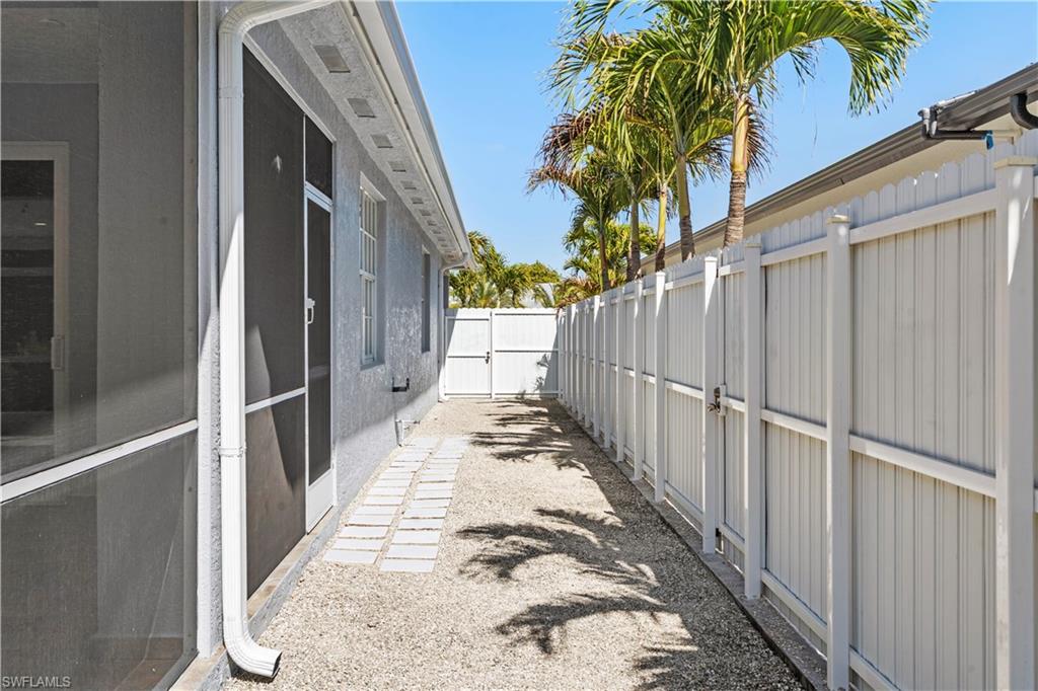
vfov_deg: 39.9
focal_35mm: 33
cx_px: 519
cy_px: 346
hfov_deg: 57.2
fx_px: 951
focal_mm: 33
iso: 100
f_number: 10
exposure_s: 1/200
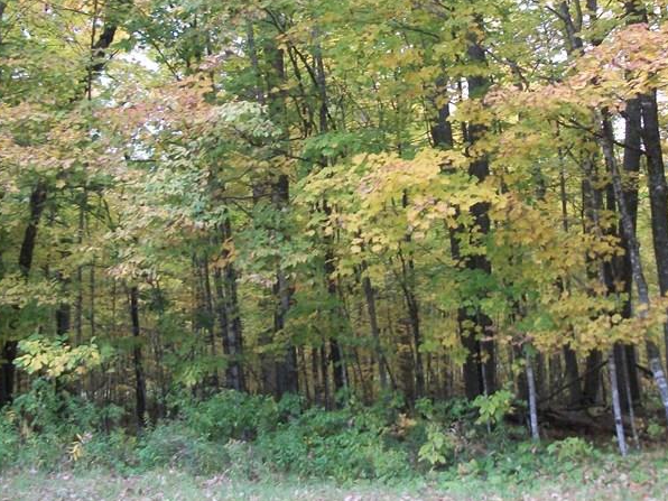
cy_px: 175
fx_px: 1061
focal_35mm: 55
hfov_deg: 34.5
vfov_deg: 26.4
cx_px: 468
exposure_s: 1/30
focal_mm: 5.7
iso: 250
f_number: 2.9
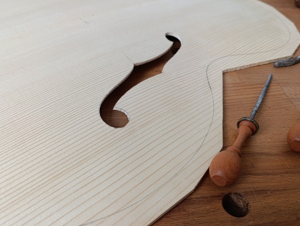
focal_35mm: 32
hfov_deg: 56.6
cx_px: 134
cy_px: 107
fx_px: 278
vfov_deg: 44.2
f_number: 1.6
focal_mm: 6.14
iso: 250
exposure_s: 1/100
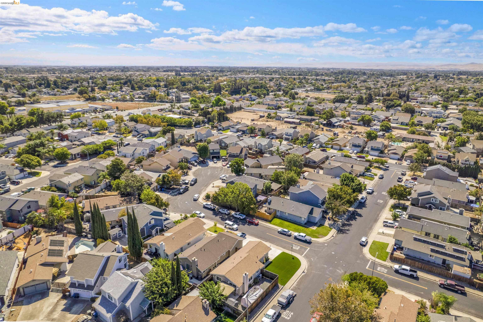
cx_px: 242
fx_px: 295
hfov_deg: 78.6
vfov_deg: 57.2
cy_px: 161
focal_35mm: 22
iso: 100
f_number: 2.8
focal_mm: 8.38
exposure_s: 1/500
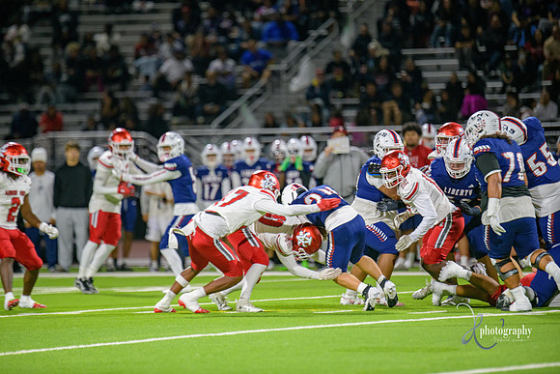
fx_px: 4668
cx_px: 280
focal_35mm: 300
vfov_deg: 4.6
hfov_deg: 6.9
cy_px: 187
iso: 2000
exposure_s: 1/250
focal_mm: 300
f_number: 2.8
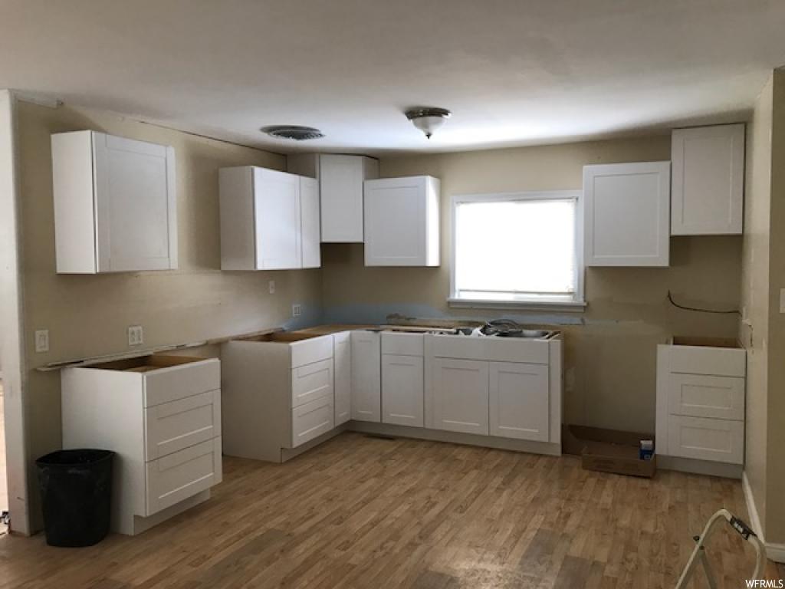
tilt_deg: -2.5
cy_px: 294
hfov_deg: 63.4
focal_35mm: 28
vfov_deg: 49.7
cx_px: 392
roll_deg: +0.2
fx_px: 635
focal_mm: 3.99
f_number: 1.8
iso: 40
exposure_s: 1/20
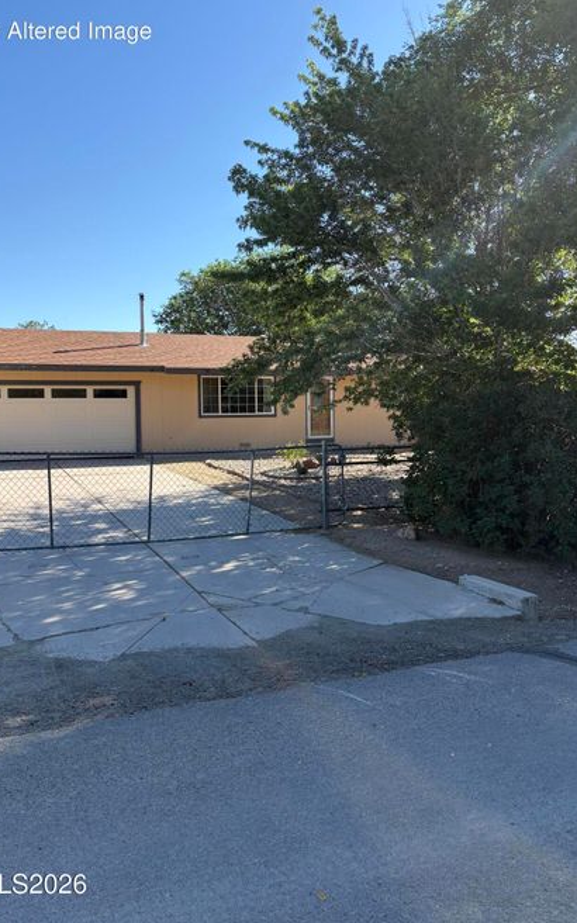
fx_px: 704
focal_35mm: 28
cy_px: 458
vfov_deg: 66.5
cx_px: 267
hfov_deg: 44.5
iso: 50
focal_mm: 5.96
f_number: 1.6
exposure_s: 1/1420
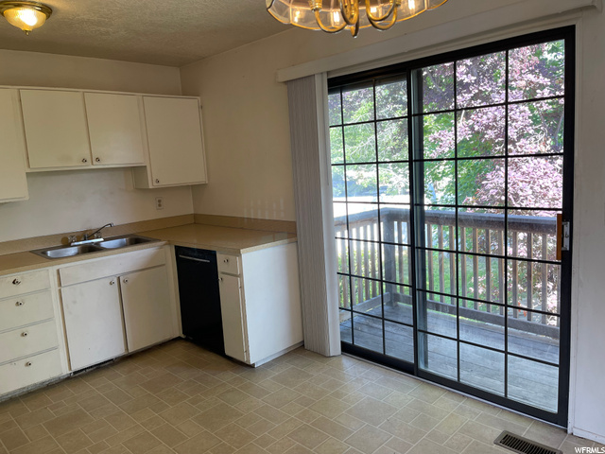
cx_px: 302
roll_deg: +3.7
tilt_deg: -6.7
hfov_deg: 67.3
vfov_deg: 53.1
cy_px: 227
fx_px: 454
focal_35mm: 26
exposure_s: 1/120
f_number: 1.6
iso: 64
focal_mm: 5.1
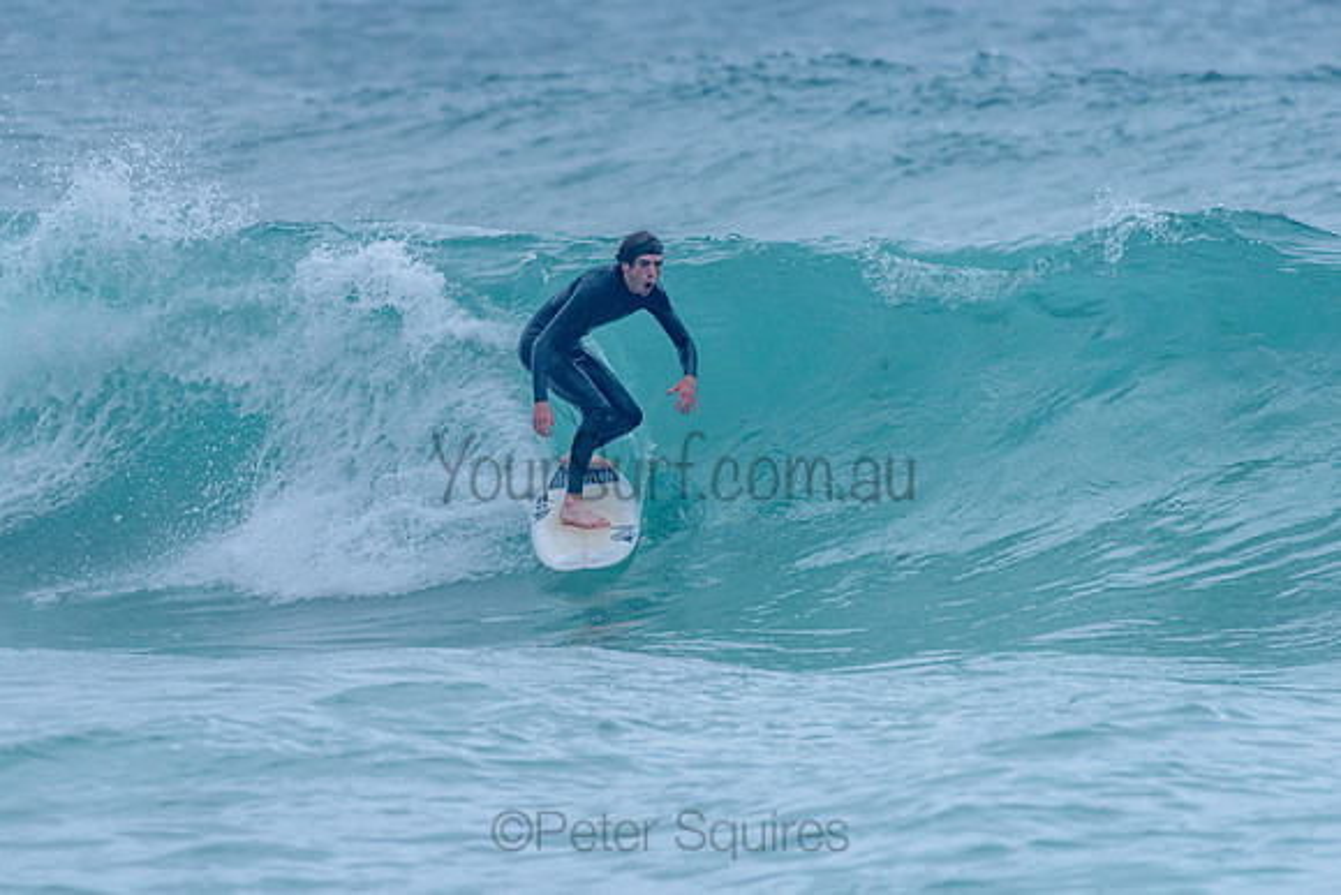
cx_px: 510
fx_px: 23388
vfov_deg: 2.2
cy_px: 396
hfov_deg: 3.3
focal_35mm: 628
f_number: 5.6
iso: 800
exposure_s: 1/2000
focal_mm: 500
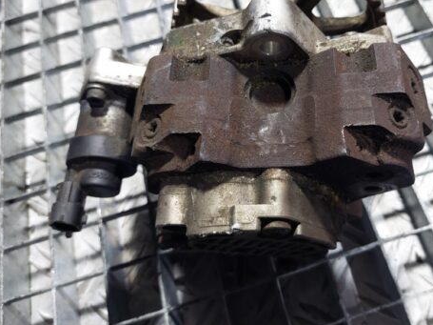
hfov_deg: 54.8
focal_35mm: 33
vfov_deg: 42.6
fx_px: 413
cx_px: 266
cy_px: 122
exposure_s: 1/50
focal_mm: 5.23
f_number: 1.8
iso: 200
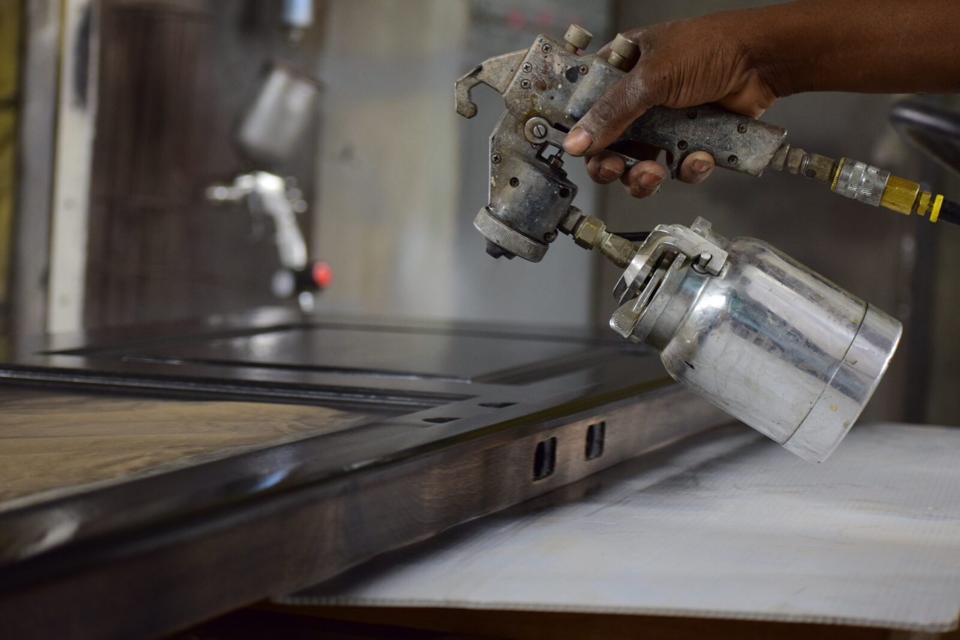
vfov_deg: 13.0
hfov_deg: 19.5
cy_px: 320
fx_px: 2800
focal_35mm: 105
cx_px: 480
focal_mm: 70
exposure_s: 1/50
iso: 900
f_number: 4.5
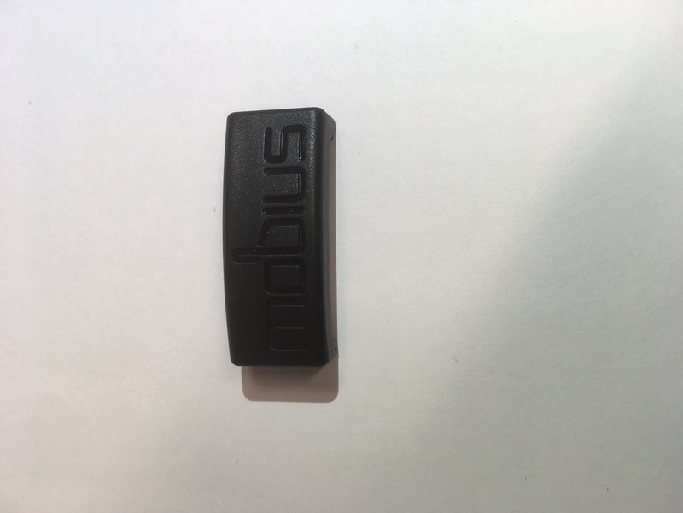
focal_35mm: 29
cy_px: 256
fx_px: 572
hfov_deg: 61.7
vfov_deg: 48.2
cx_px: 342
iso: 25
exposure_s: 1/50
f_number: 2.2
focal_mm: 4.15
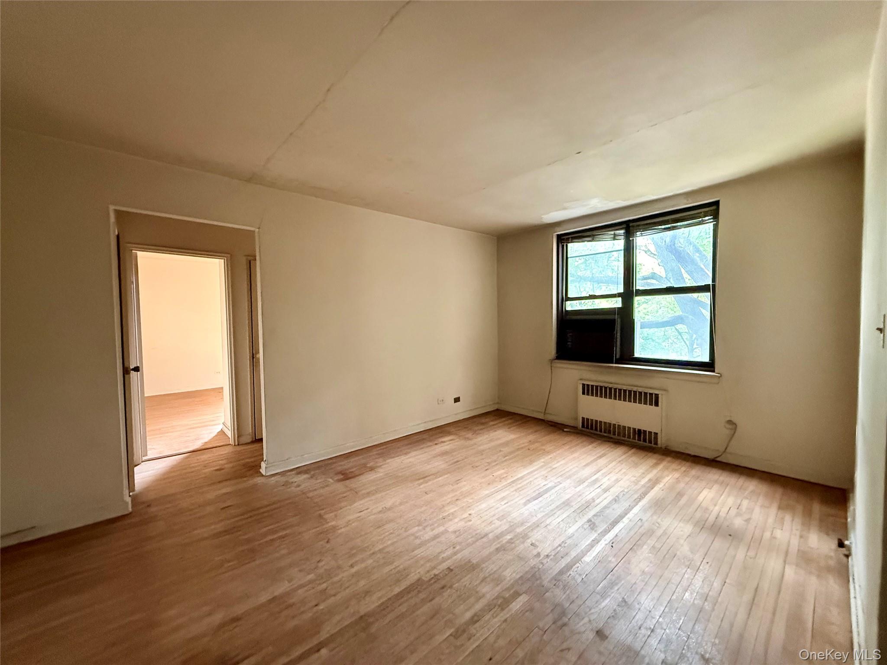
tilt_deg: -1.1
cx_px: 444
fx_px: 359
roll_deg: +0.3
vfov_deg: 85.7
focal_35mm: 14
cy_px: 332
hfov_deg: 102.1
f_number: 2.2
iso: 800
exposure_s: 1/48
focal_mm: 2.22
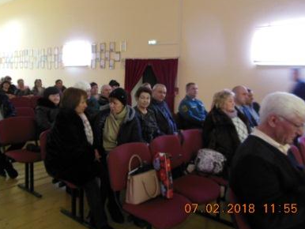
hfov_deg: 61.5
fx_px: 256
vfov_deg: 48.2
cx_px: 135
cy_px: 102
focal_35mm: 29
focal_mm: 4.5
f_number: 3.2
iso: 400
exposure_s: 1/6
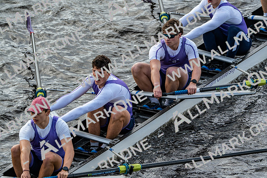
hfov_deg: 4.4
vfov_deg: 2.9
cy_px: 89
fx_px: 3486
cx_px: 134
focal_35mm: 470
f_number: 6.3
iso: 800
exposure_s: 1/1250
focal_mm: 470
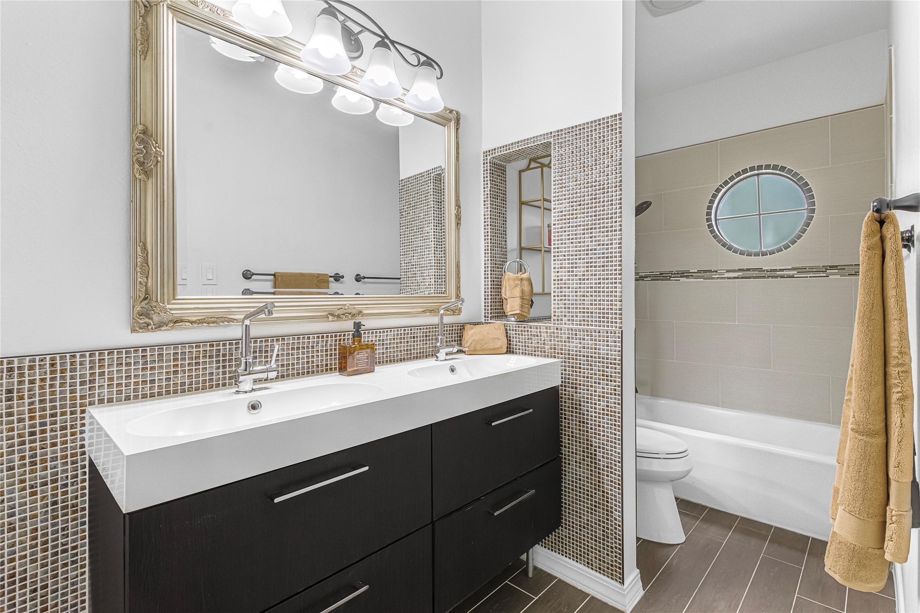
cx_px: 460
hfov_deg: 100.4
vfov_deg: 77.3
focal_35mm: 15
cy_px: 306
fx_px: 383
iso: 2500
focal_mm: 10
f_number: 8
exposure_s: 1/15
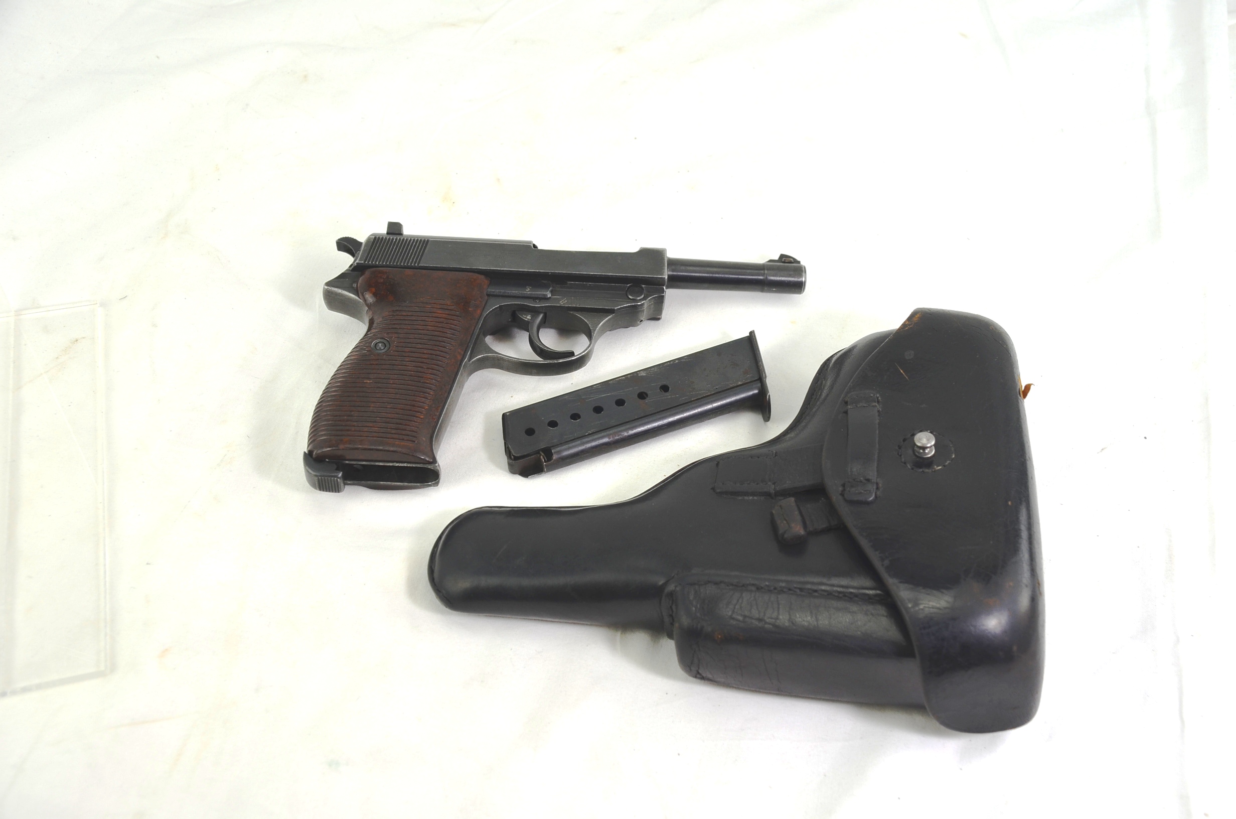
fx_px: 1439
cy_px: 410
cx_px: 618
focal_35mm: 42
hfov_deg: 46.5
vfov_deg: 31.8
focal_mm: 28
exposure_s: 1/125
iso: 200
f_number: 5.6
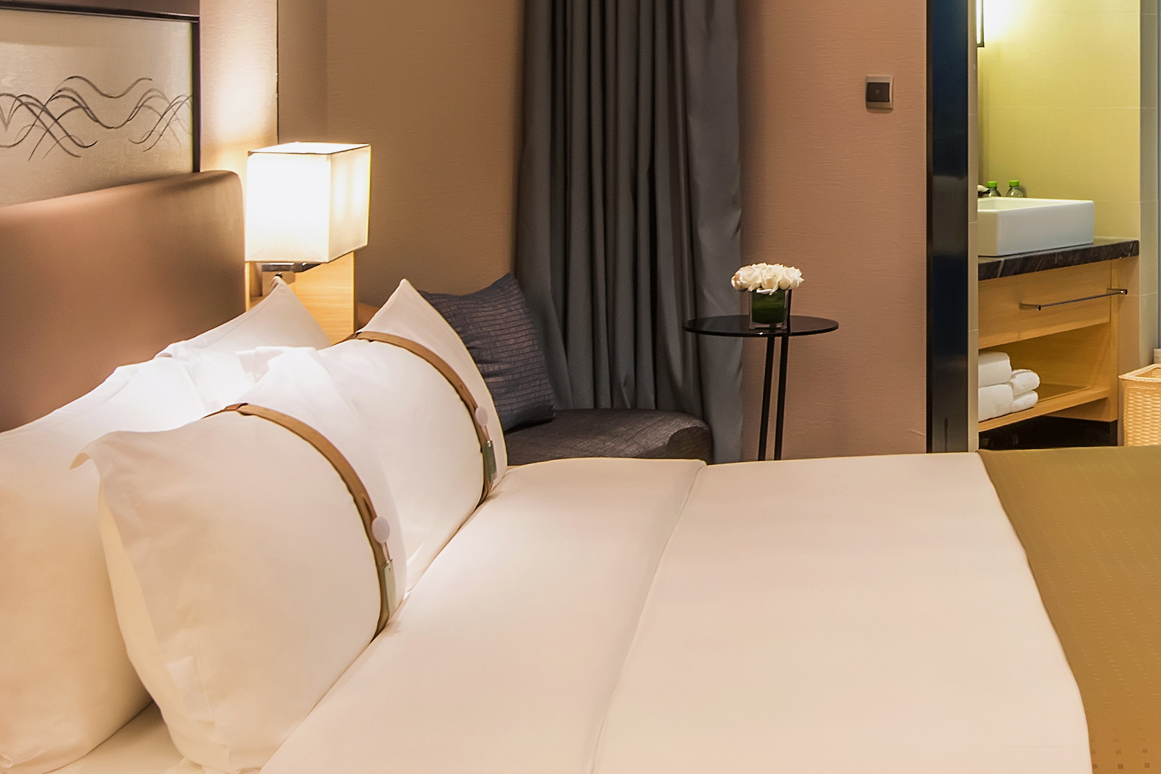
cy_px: 152
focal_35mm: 67
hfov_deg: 29.1
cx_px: 1001
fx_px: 2161
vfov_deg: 20.1
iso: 200
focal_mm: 22
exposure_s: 1
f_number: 14
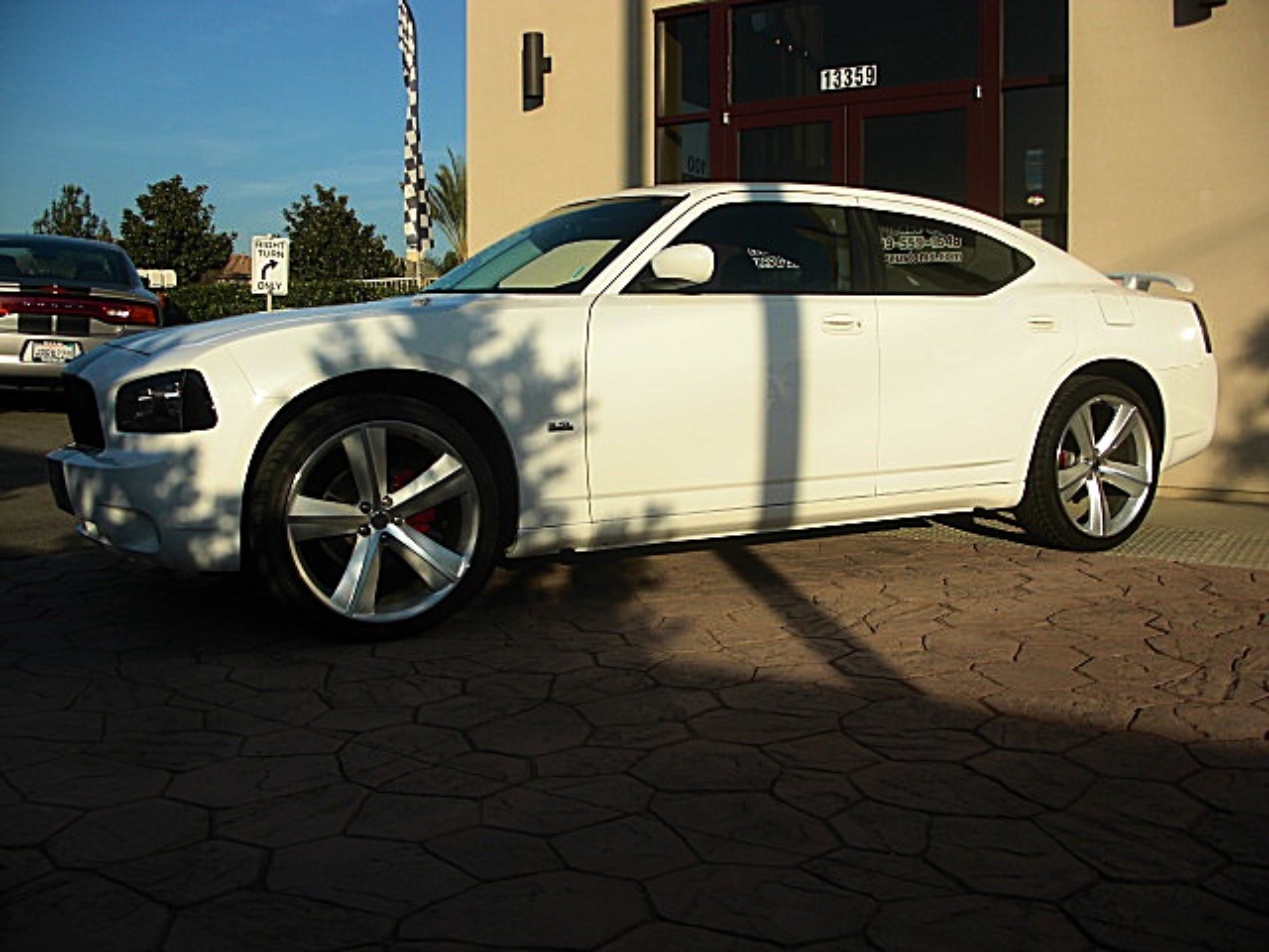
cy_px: 476
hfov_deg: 51.4
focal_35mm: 36
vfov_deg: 39.7
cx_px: 634
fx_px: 1320
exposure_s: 1/160
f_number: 7.9
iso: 50
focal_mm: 6.3
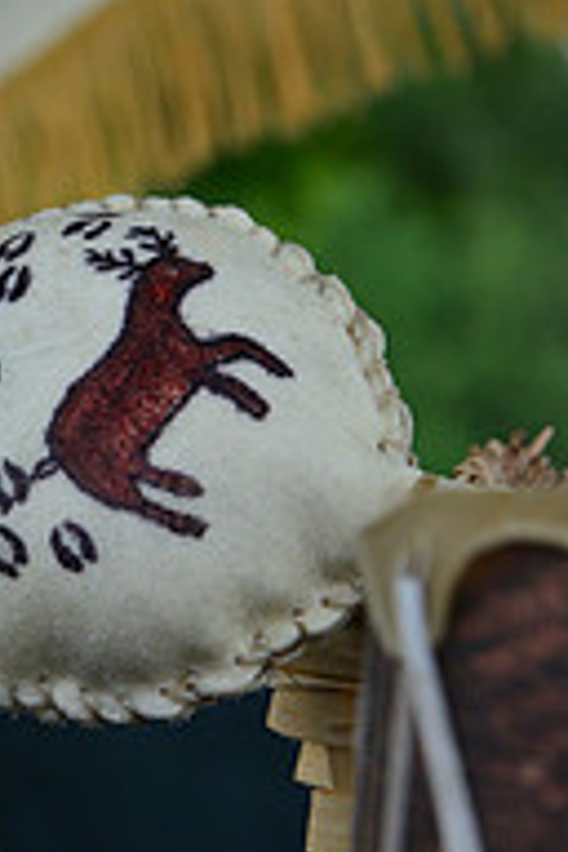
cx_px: -118
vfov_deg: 7.0
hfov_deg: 4.6
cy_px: 288
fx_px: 7005
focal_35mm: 296
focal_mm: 98
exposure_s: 1/500
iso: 1600
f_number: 11
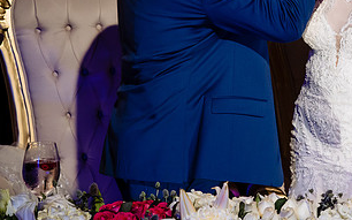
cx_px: 284
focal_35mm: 145
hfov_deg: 14.3
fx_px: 1390
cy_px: 33
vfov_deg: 9.0
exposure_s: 1/125
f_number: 7.1
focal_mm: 75
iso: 2000
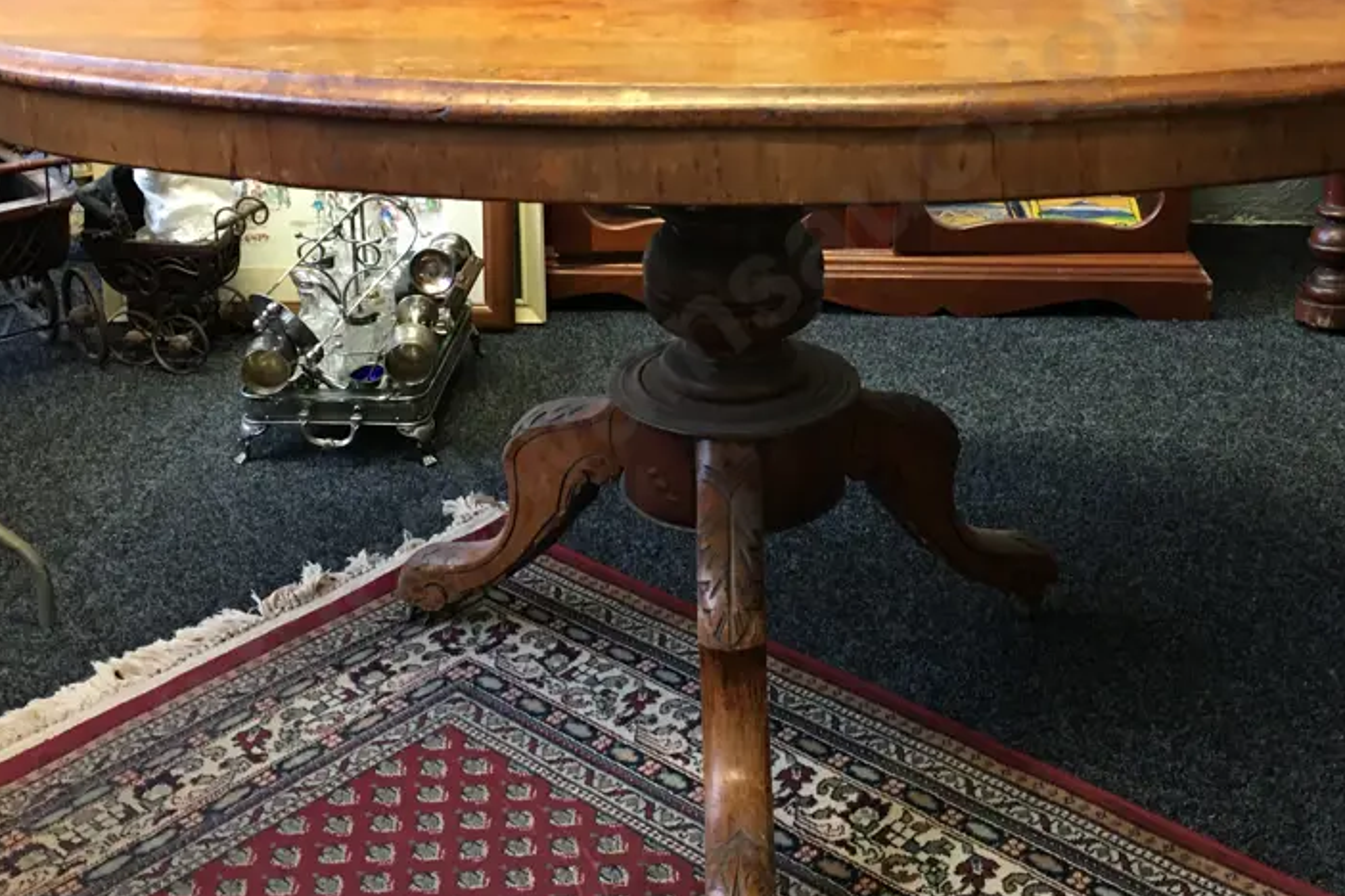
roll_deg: -0.3
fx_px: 1644
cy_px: 304
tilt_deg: -18.8
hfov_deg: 44.4
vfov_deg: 30.3
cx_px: 743
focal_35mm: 44
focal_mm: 4.15
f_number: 2.2
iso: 100
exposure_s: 1/17
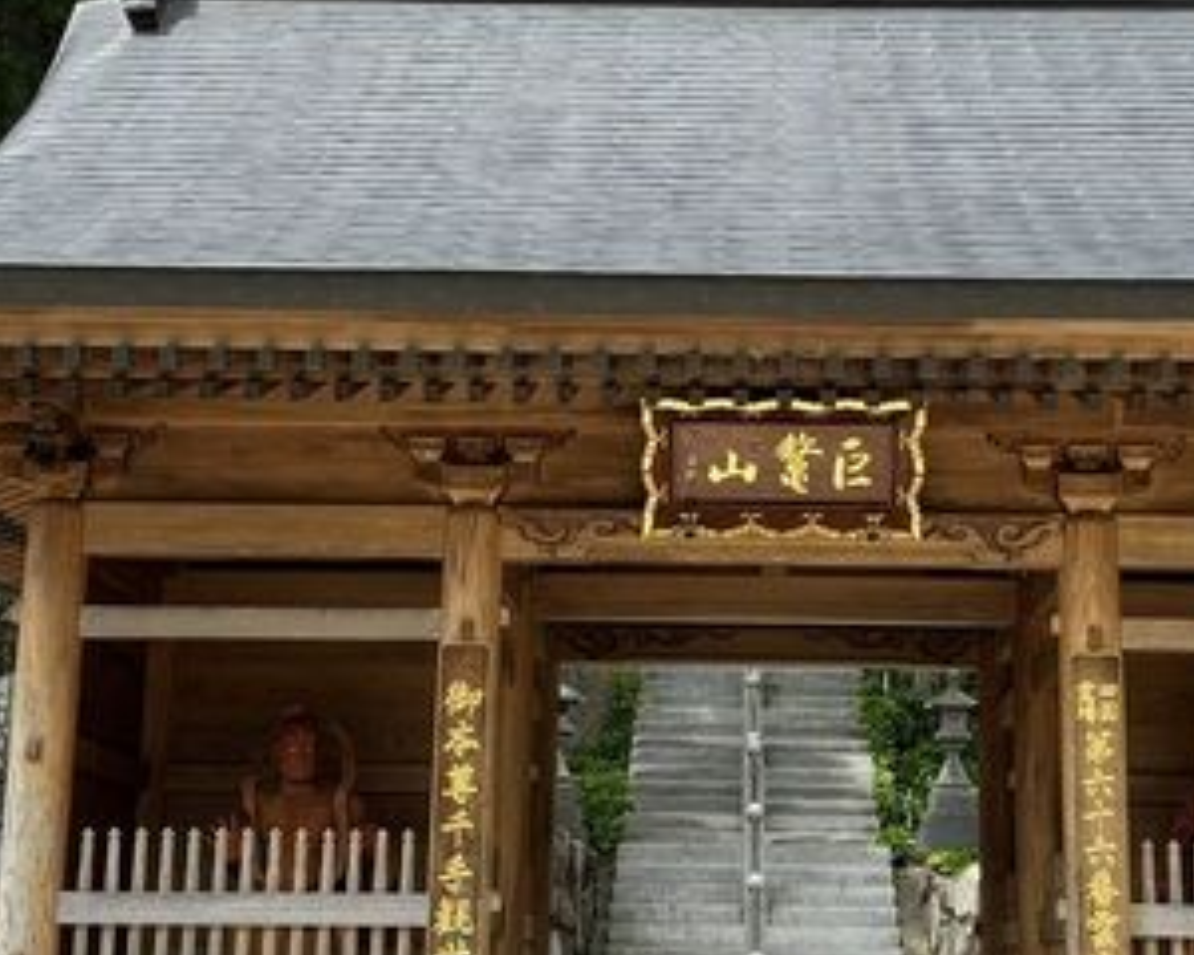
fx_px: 2438
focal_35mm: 69
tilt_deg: +11.9
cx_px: 706
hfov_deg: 27.5
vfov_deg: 22.2
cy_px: 440
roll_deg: -0.8
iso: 50
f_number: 1.6
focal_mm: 5.96
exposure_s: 1/1220
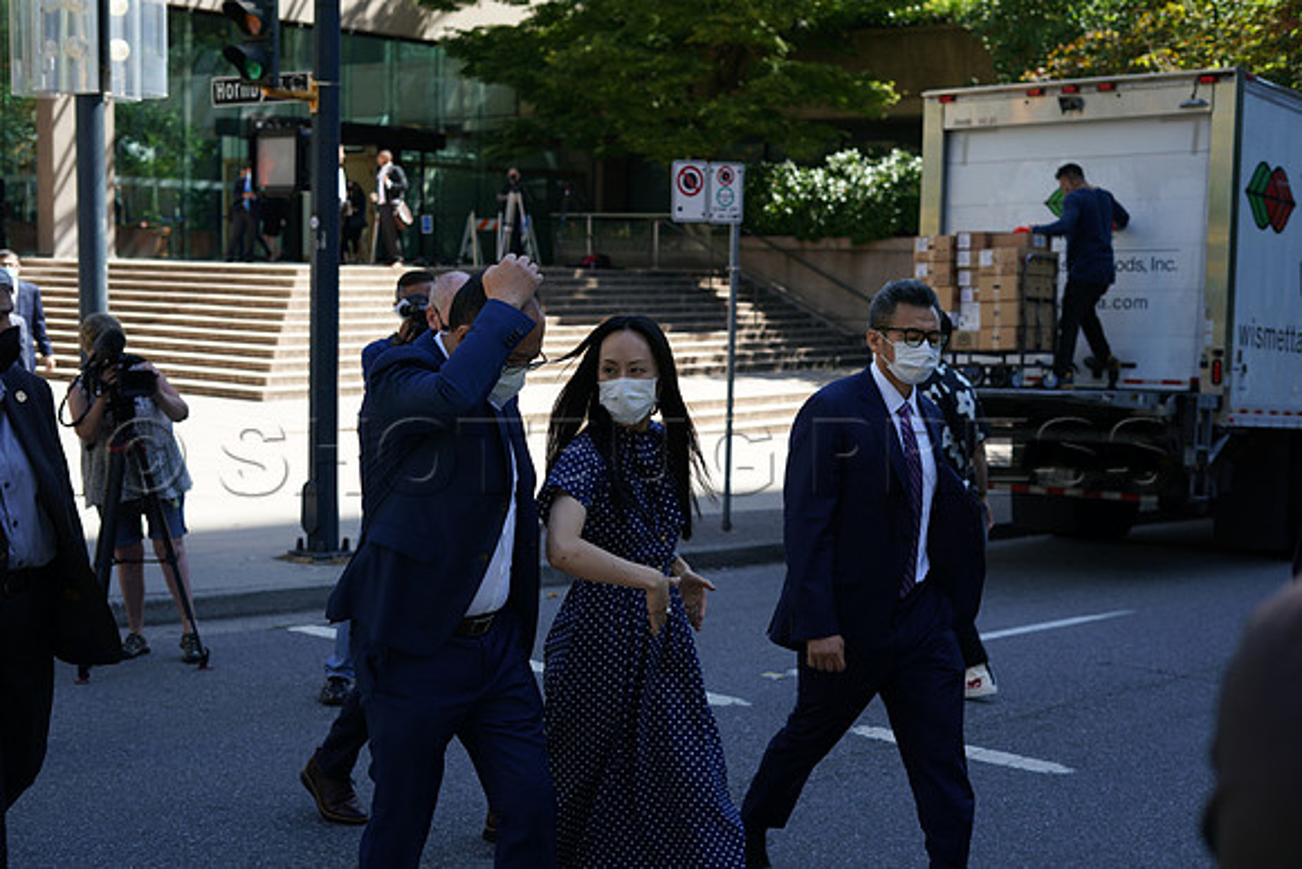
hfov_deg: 39.6
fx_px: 1809
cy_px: 434
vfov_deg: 27.0
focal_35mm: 50
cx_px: 651
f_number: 4
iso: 200
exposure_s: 1/500
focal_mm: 50
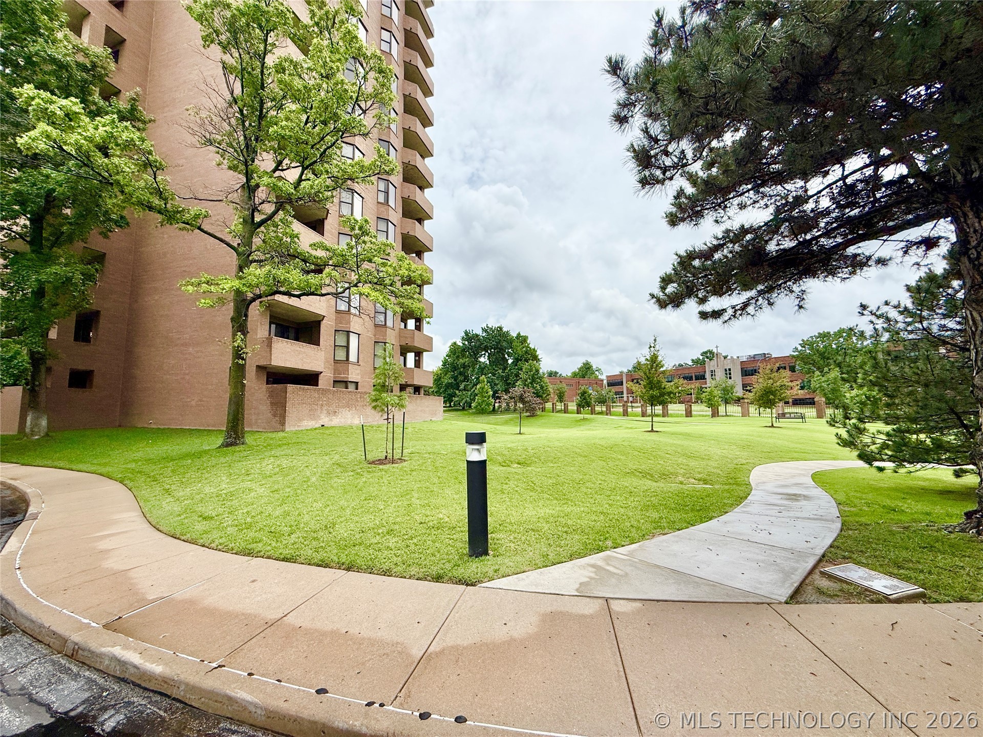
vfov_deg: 85.7
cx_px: 492
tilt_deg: +6.6
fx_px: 398
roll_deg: +0.6
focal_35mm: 14
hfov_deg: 102.1
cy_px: 368
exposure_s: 1/2976
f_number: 2.2
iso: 50
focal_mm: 2.22
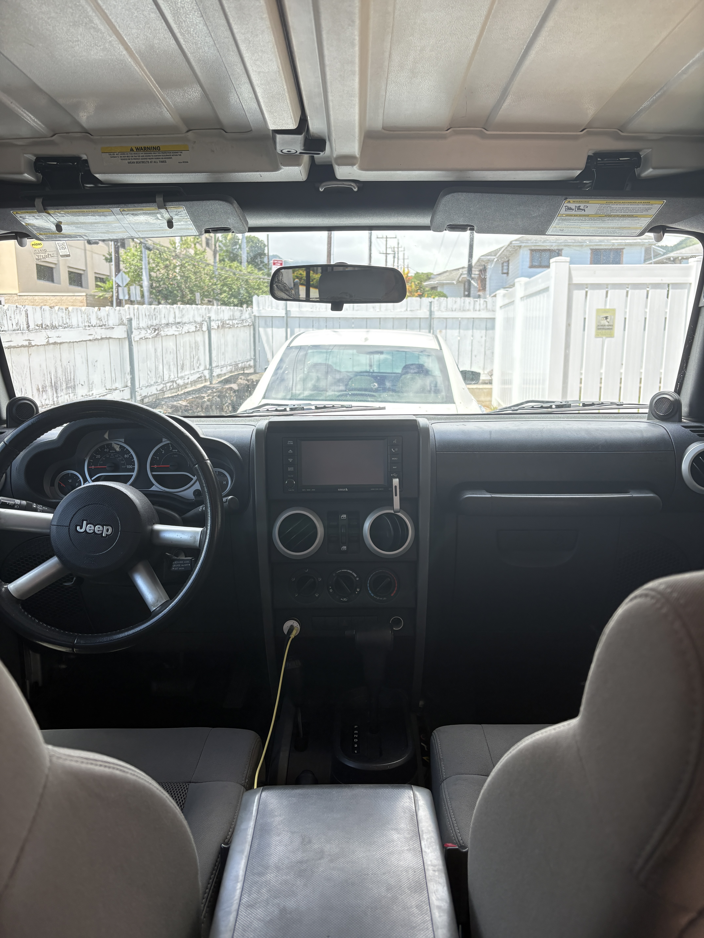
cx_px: 352
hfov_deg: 53.1
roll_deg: -0.4
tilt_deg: -8.5
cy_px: 469
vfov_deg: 67.3
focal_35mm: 26
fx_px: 705
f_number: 1.6
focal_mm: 5.96
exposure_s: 1/243
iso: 100
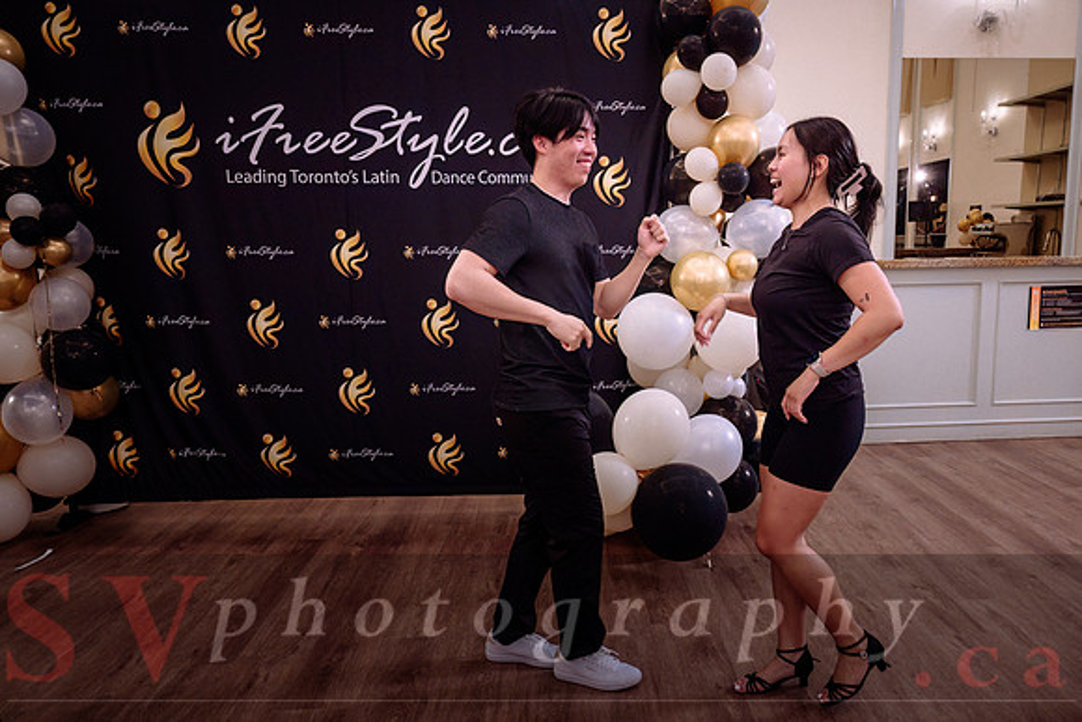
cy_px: 416
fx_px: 915
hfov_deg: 60.8
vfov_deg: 42.9
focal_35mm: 30
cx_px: 630
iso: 1600
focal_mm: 26
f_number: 4
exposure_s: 1/160
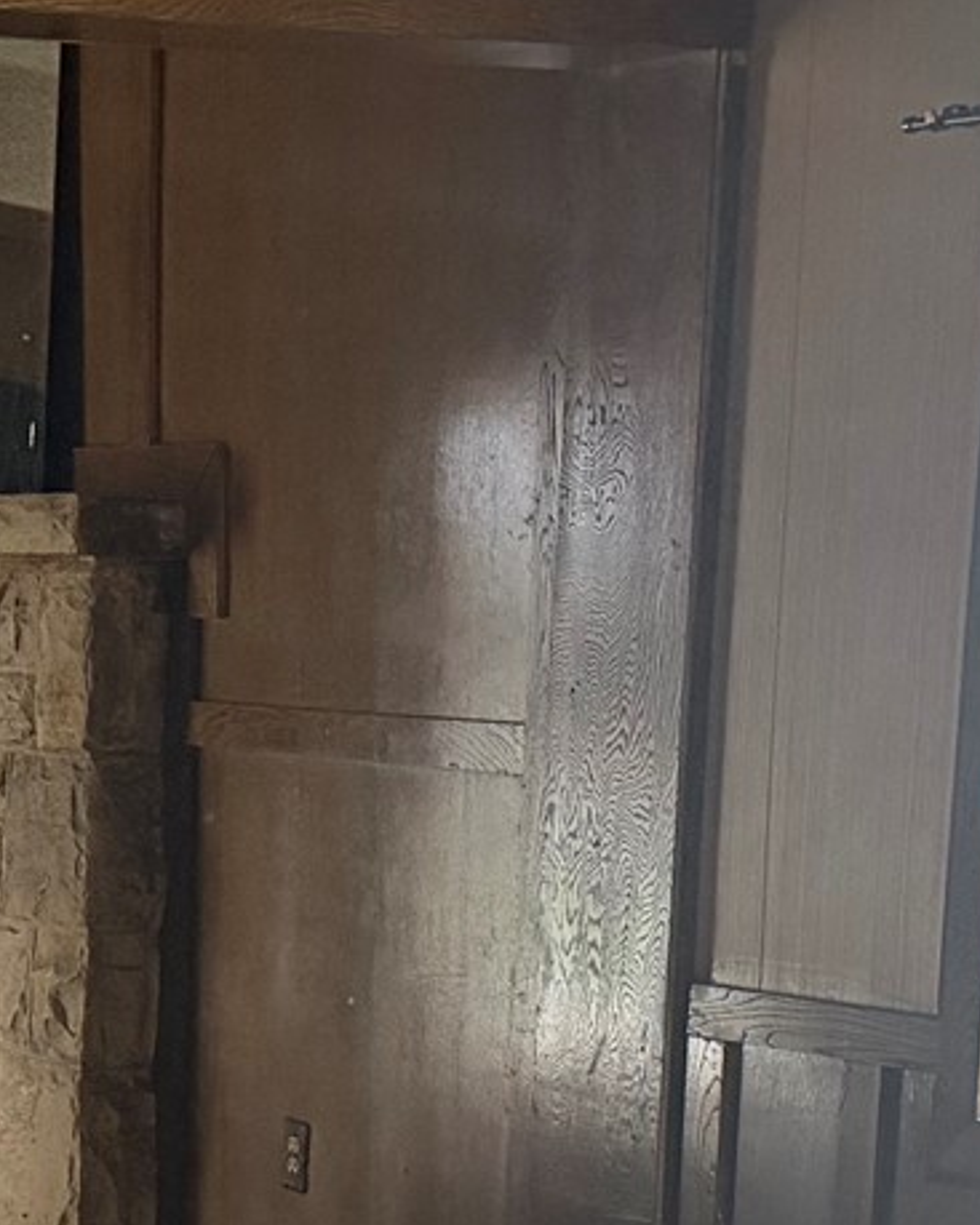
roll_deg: -0.2
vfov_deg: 18.9
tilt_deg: -11.2
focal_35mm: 98
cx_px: 288
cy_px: 1321
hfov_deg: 15.7
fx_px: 3554
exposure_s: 1/40
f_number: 1.78
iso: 1000
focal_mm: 6.76
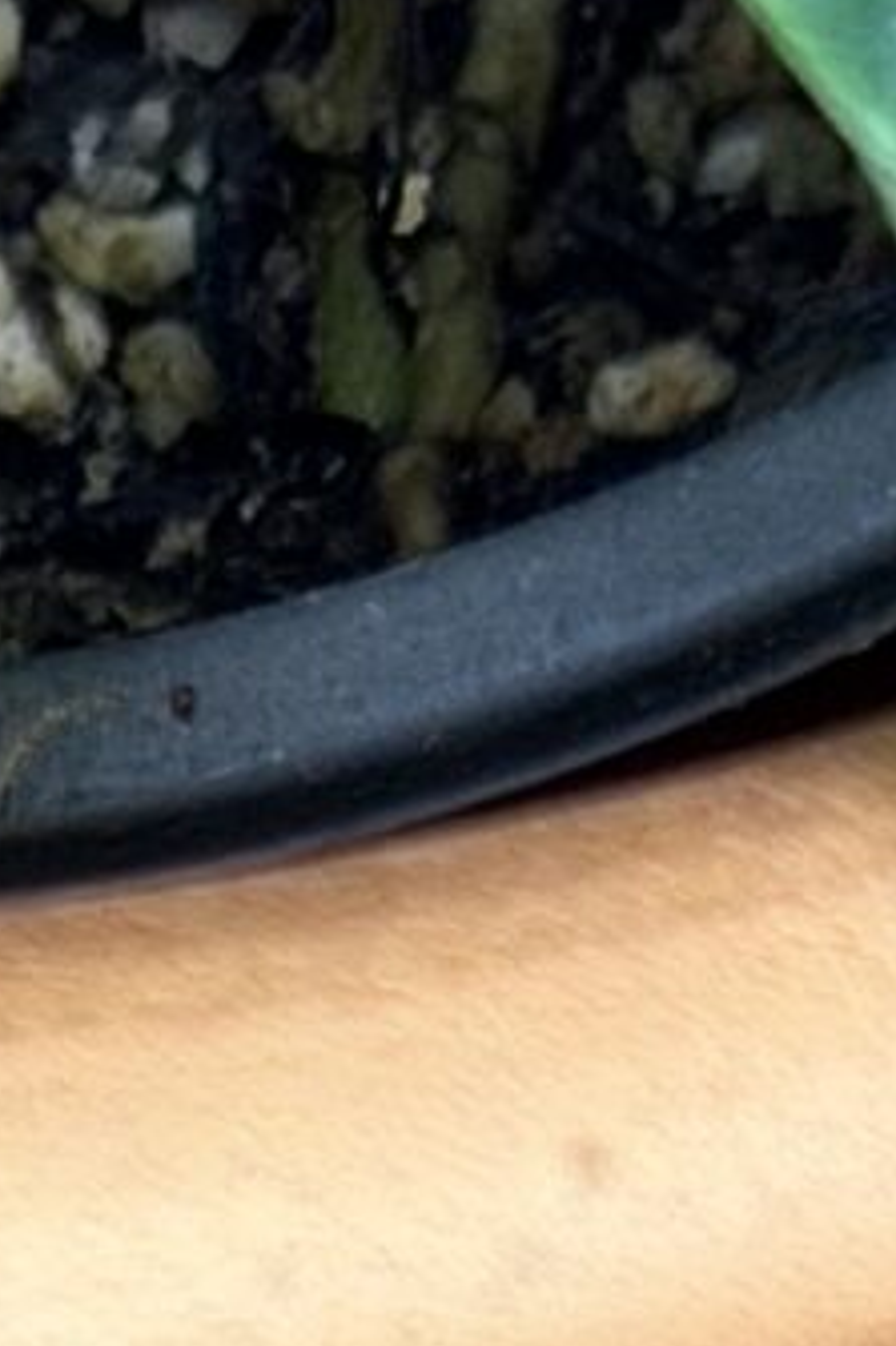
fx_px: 14275
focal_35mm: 382
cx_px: -707
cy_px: 3821
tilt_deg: -78.0
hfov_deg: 3.6
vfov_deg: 5.1
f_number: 1.78
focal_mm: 6.76
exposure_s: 1/60
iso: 100
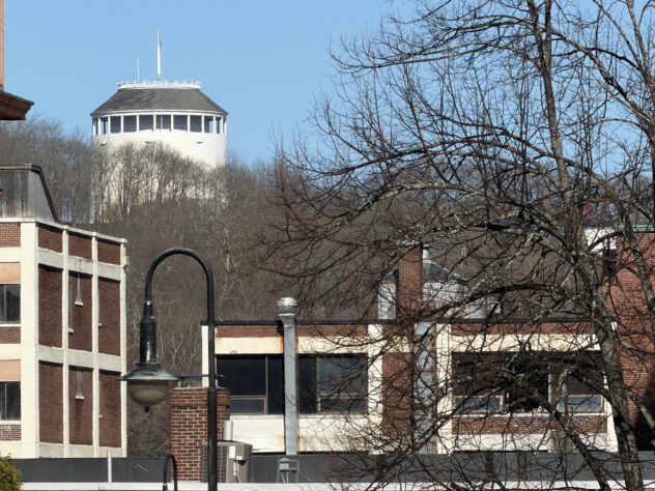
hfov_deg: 6.1
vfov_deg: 4.6
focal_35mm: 324
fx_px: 6131
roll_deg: +0.5
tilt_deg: +2.7
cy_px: 240
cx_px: 207
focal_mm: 16.89
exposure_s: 1/838
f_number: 2.8
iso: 20
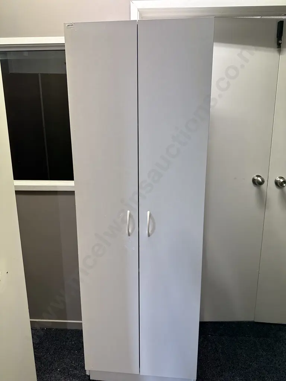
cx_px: 143
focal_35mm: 24
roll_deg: +0.2
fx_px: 264
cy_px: 190
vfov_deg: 71.6
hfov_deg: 56.8
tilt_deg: -12.9
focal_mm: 6.86
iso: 160
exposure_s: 1/100
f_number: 1.78
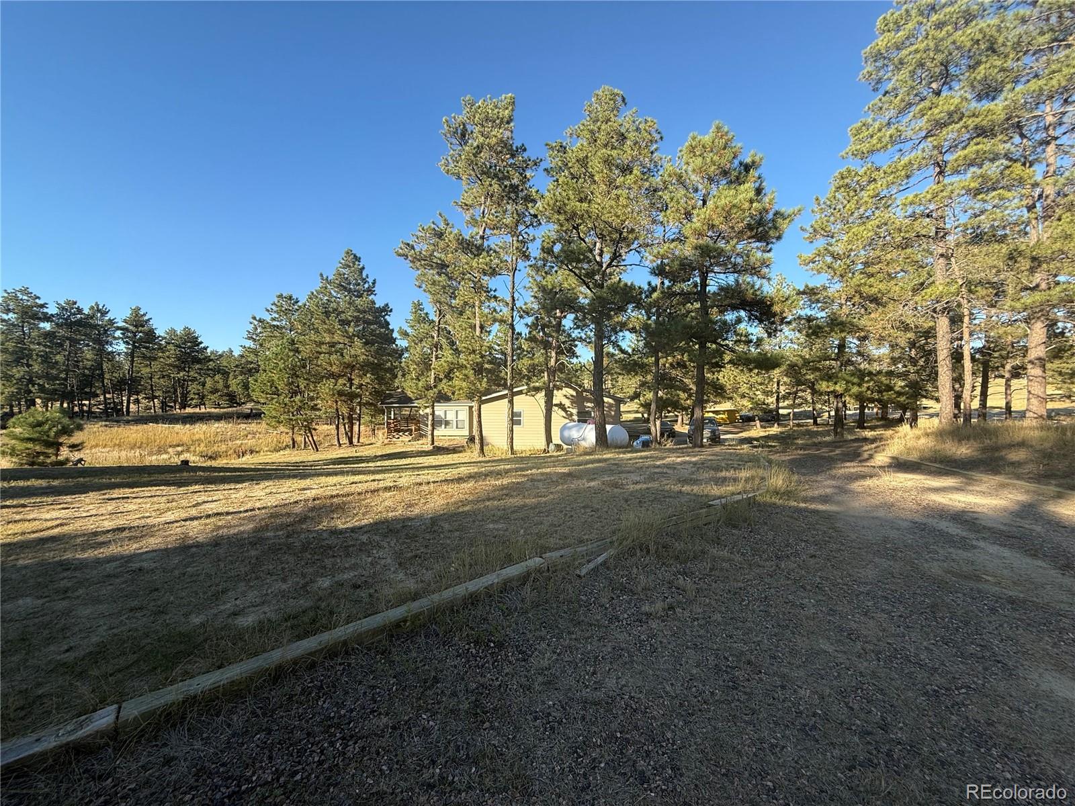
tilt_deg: +0.8
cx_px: 538
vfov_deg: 85.7
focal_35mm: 14
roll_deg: -0.1
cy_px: 403
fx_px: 435
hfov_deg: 102.1
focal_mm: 2.22
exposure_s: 1/644
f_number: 2.2
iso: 50
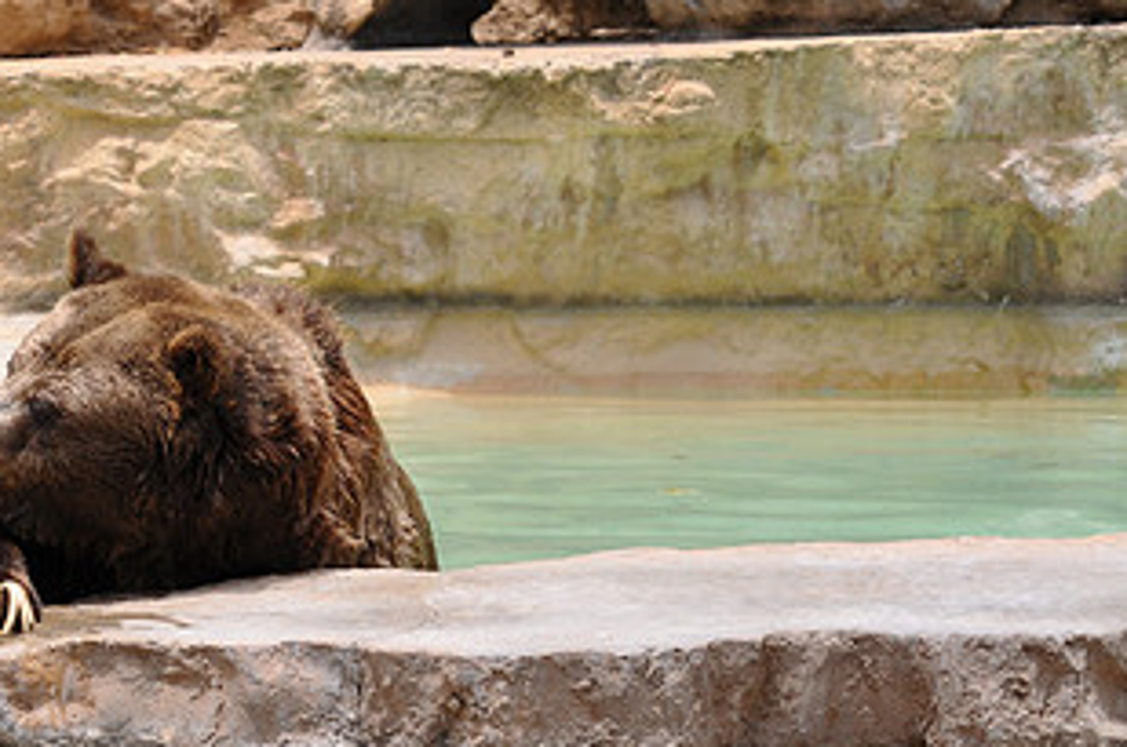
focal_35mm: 197
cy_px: 461
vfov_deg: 6.9
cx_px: 73
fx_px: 6158
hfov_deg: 10.4
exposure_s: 1/800
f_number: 7.1
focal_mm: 70
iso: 200
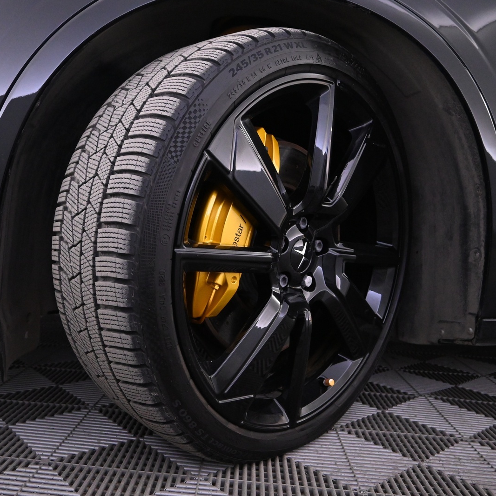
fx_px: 503
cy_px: 246
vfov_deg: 52.5
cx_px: 201
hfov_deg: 52.2
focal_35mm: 31
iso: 3200
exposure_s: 1/80
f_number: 3.5
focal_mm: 16
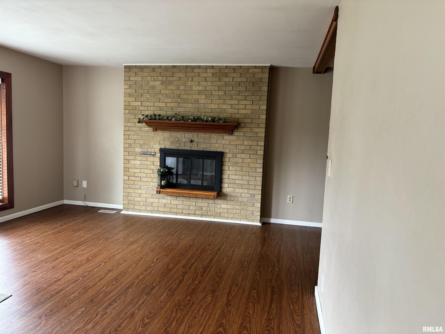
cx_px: 222
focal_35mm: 26
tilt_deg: -5.9
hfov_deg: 67.3
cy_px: 167
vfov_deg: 53.1
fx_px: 334
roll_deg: -2.4
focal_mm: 5.96
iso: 125
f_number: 1.6
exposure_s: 1/89
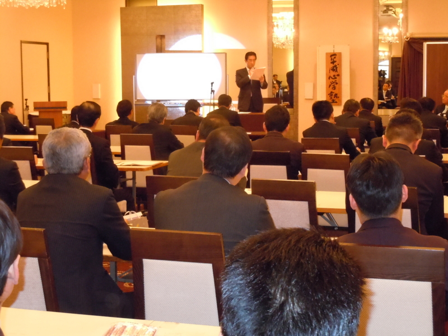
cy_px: 168
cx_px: 224
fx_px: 815
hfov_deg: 30.7
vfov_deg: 23.3
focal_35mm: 63
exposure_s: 1/40
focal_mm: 11.2
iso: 1000
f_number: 5
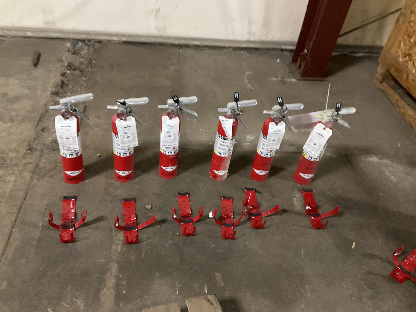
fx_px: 349
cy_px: 156
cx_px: 208
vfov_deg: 48.2
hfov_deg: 61.7
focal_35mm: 29
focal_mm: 3
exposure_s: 1/40
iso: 250
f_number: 1.8
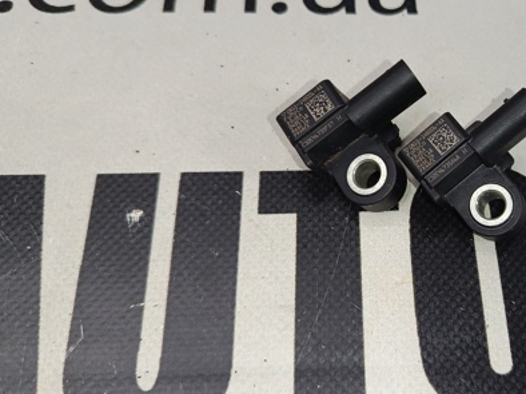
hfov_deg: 46.0
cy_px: 166
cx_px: 402
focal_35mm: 39
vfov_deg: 36.7
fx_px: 592
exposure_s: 1/100
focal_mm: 5.24
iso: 500
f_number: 1.7
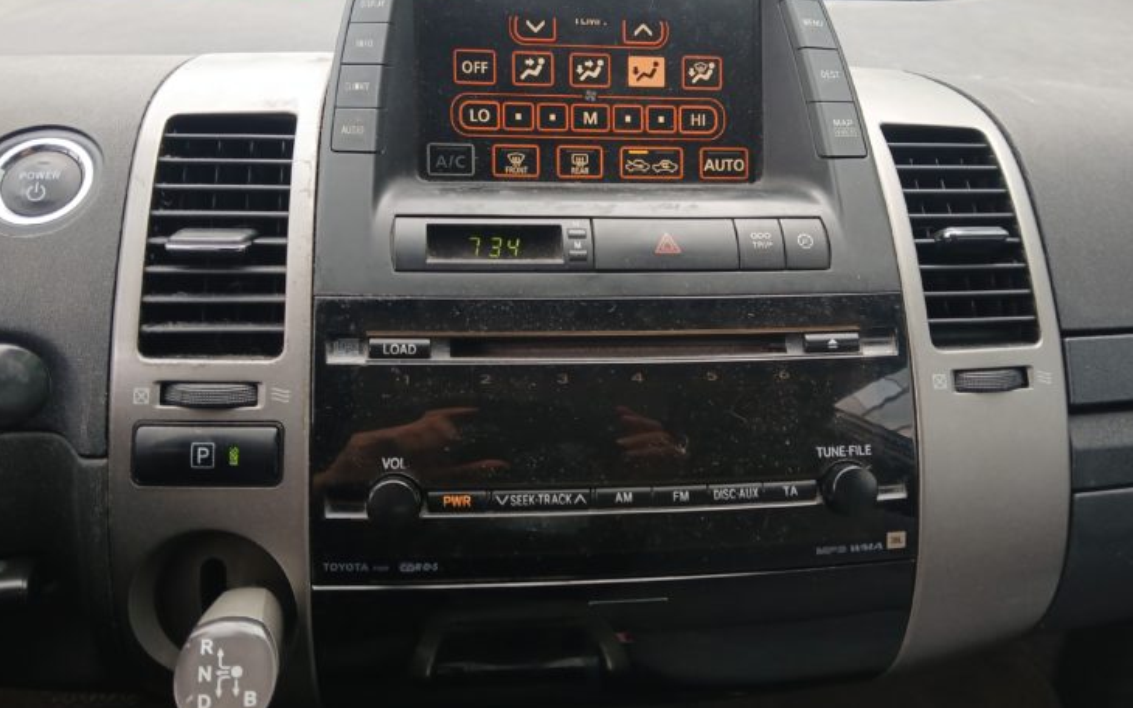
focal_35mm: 29
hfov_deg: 64.6
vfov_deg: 43.0
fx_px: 895
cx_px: 562
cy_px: 306
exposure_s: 1/50
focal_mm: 3.98
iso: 100
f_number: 1.8
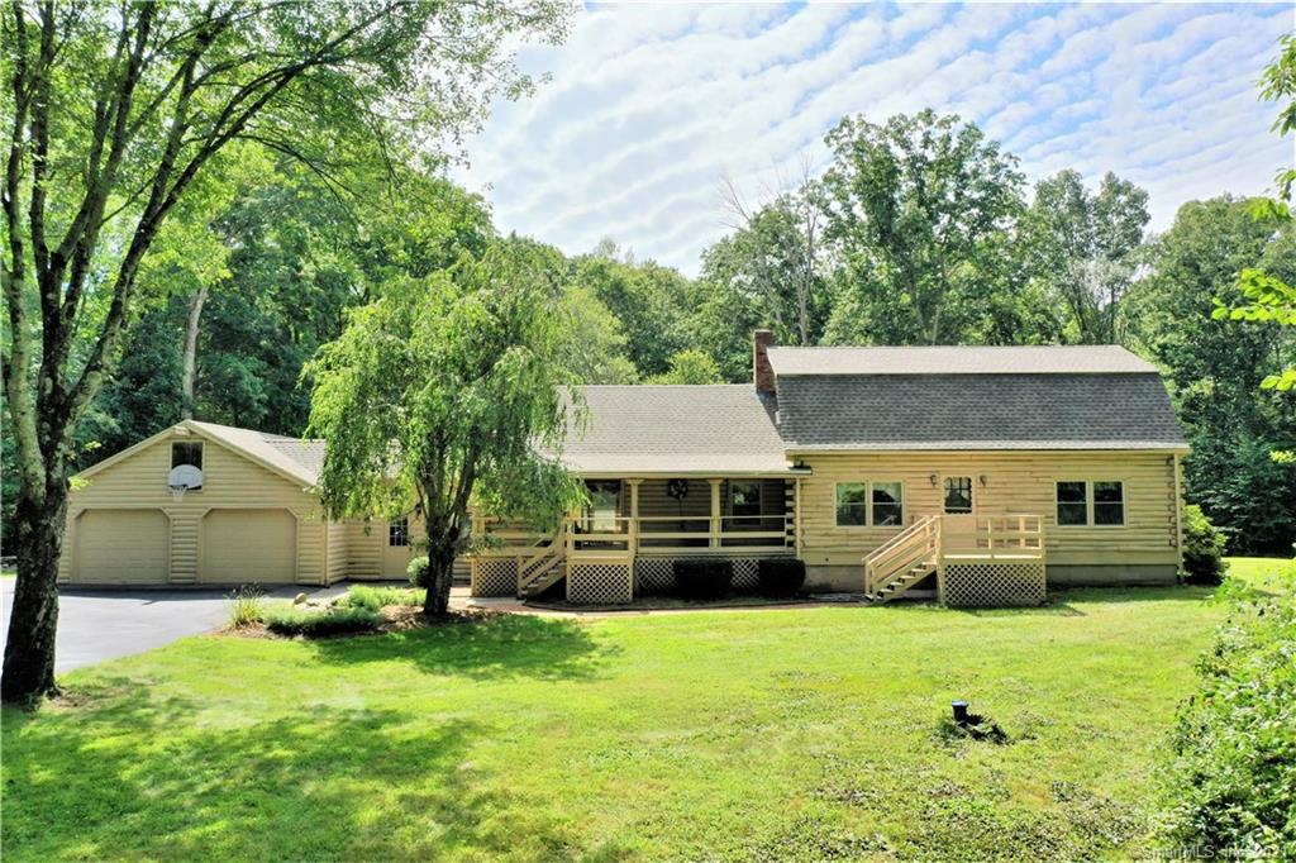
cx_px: 648
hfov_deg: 65.5
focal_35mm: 28
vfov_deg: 46.4
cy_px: 432
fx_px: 1008
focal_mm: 10.26
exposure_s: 1/500
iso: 100
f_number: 6.3
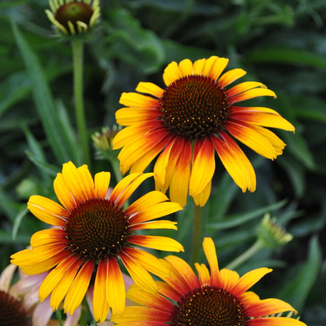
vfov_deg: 20.0
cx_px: 162
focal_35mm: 87
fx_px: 923
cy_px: 216
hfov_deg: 20.0
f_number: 5.6
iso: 160
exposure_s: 1/125
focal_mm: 45
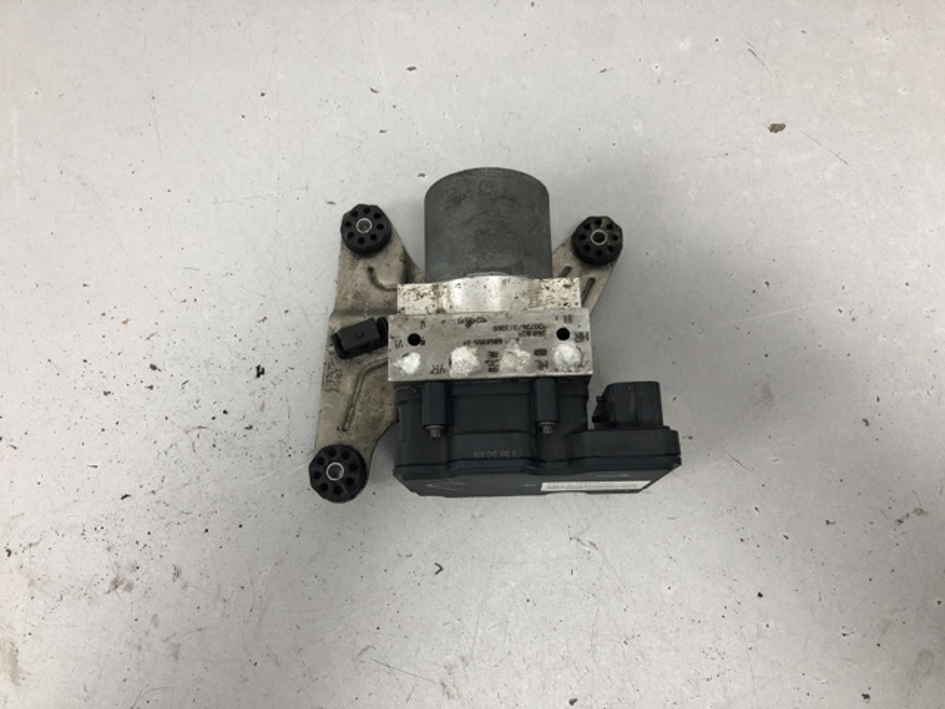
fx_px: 764
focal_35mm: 28
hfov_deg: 63.4
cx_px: 472
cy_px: 354
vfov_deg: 49.7
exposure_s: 1/25
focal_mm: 4
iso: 32
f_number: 1.8
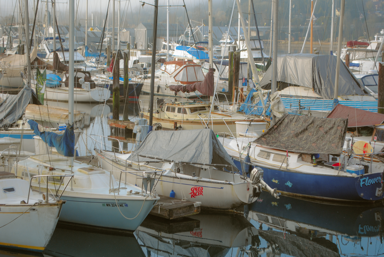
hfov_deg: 24.6
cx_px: 192
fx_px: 881
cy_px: 128
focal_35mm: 82
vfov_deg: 16.6
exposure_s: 1/200
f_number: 7.1
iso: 200
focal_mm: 55
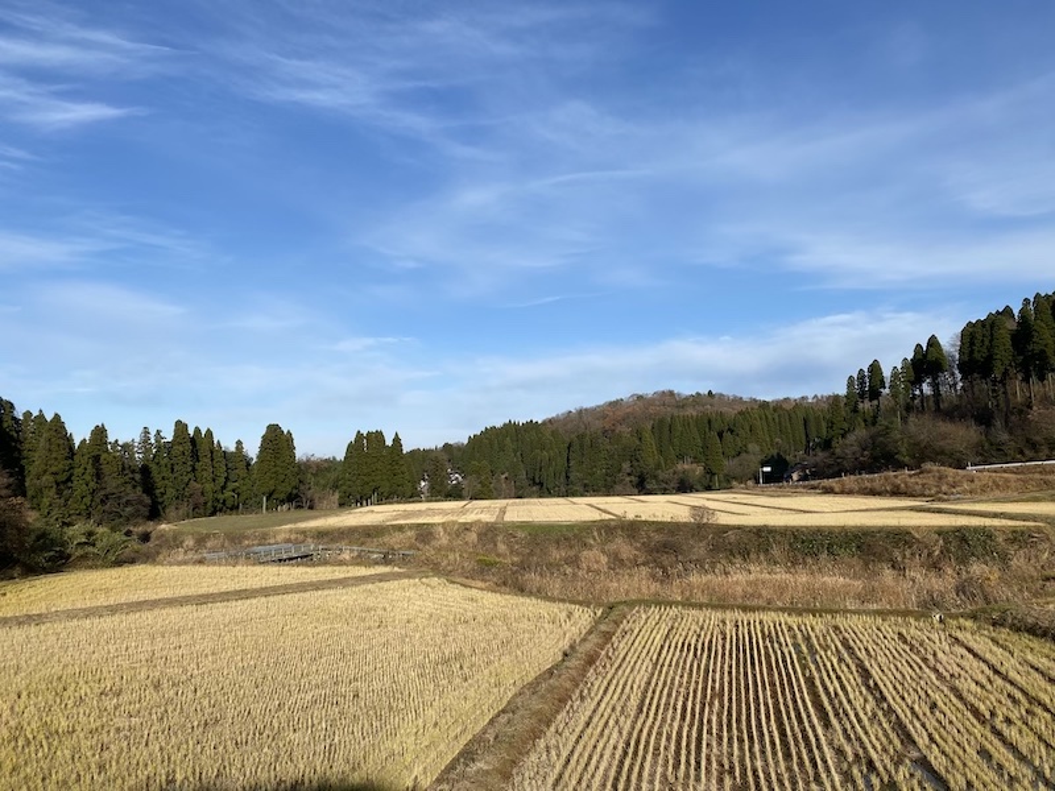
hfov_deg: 67.3
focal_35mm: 26
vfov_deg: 53.1
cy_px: 396
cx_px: 528
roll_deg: +1.6
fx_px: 792
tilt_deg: +5.2
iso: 32
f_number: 1.8
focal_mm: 4.25
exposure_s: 1/3401
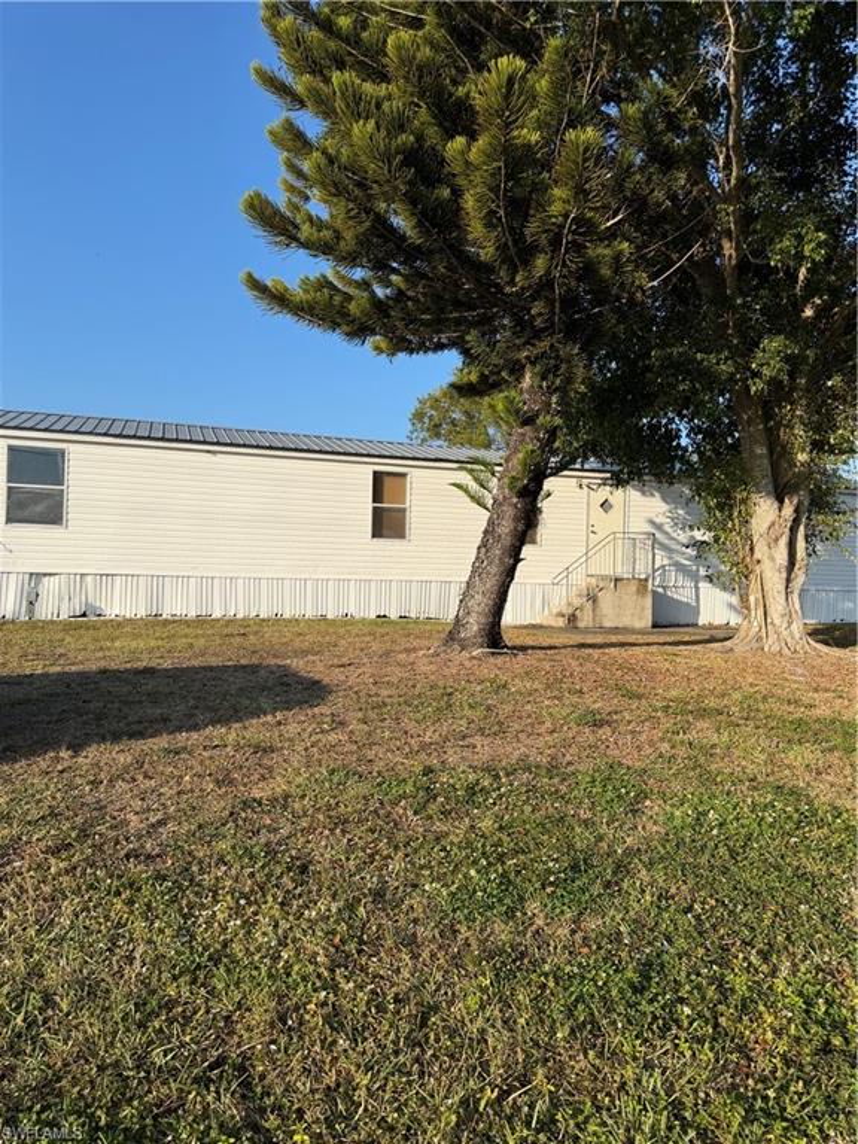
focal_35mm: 24
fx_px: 793
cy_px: 572
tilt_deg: +2.6
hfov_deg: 56.8
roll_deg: -2.2
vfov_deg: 71.6
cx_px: 429
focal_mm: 6.76
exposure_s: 1/3953
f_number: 1.78
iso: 80
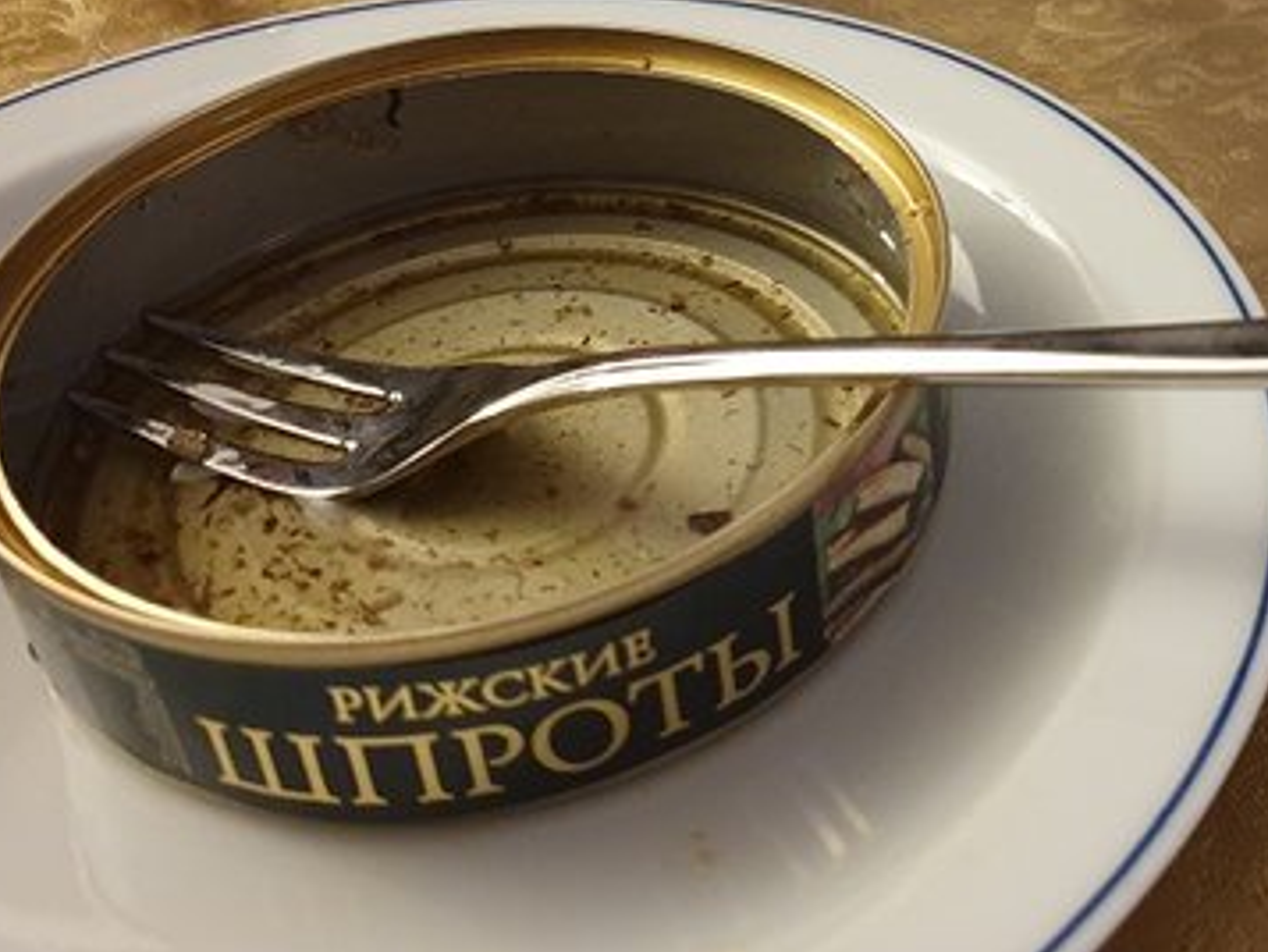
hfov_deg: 35.8
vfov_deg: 28.0
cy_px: 183
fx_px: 1869
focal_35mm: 51
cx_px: 1080
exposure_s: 1/17
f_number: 1.5
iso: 320
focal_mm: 4.3
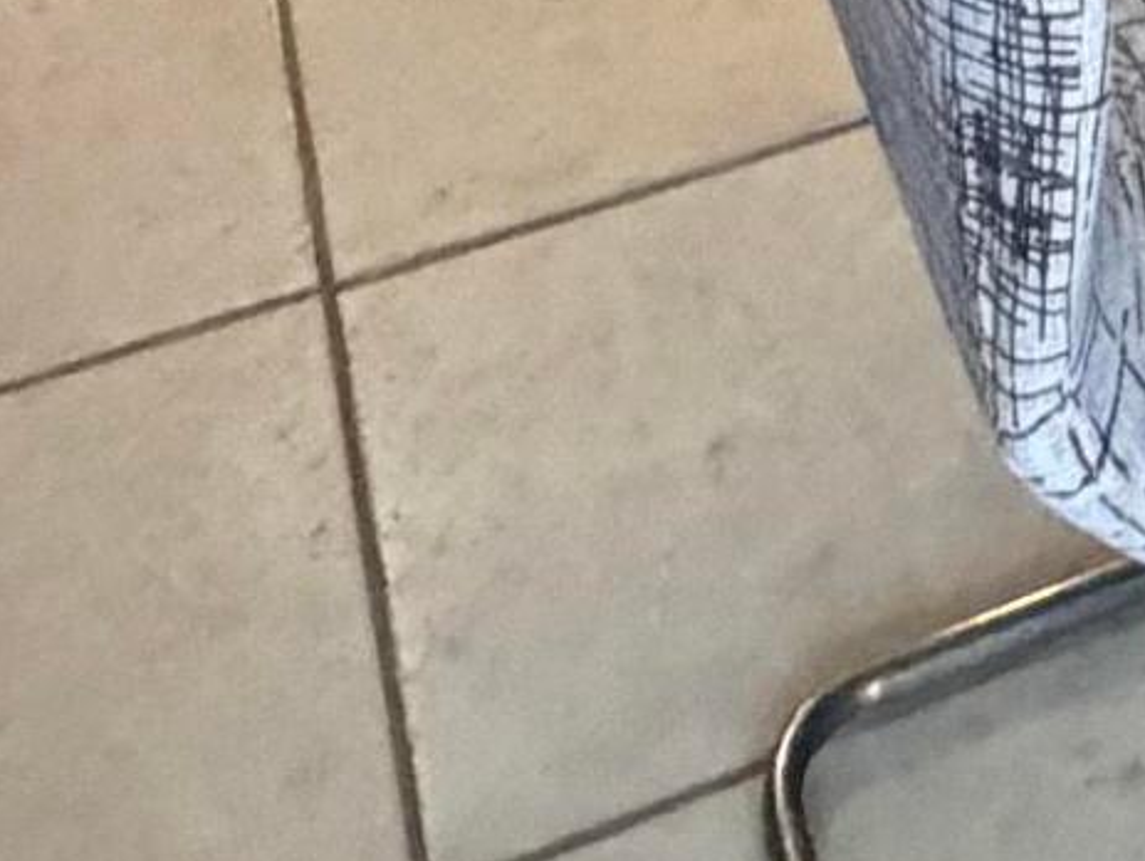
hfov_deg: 20.7
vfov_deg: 10.8
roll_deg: -1.7
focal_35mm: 87
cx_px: 1444
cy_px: -1779
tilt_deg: -3.9
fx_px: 2880
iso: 1250
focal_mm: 2.22
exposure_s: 1/60
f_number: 2.2
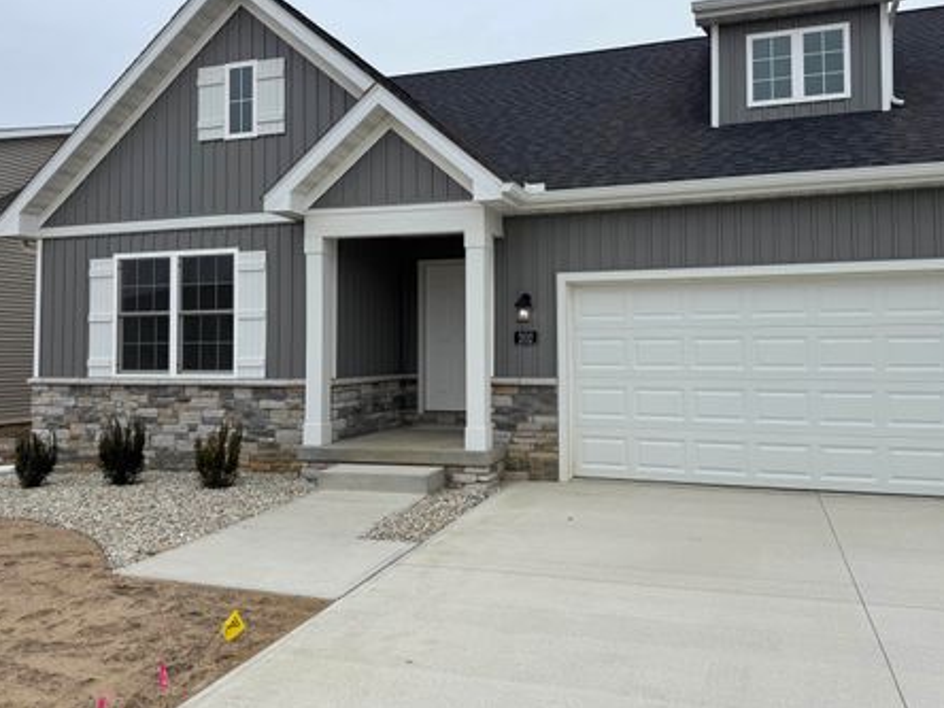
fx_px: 736
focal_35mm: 27
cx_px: 519
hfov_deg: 65.2
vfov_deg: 51.3
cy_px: 316
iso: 80
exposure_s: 1/2174
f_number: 1.78
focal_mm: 6.76
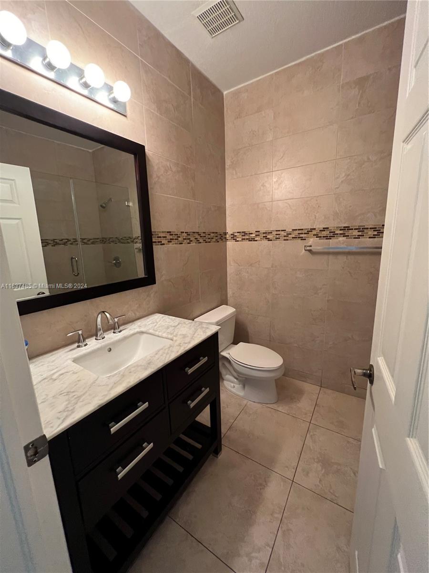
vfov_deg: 106.2
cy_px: 286
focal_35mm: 13
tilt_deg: -12.1
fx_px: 215
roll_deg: +3.1
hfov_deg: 89.9
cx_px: 214
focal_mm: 1.57
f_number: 1.8
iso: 500
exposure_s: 1/60
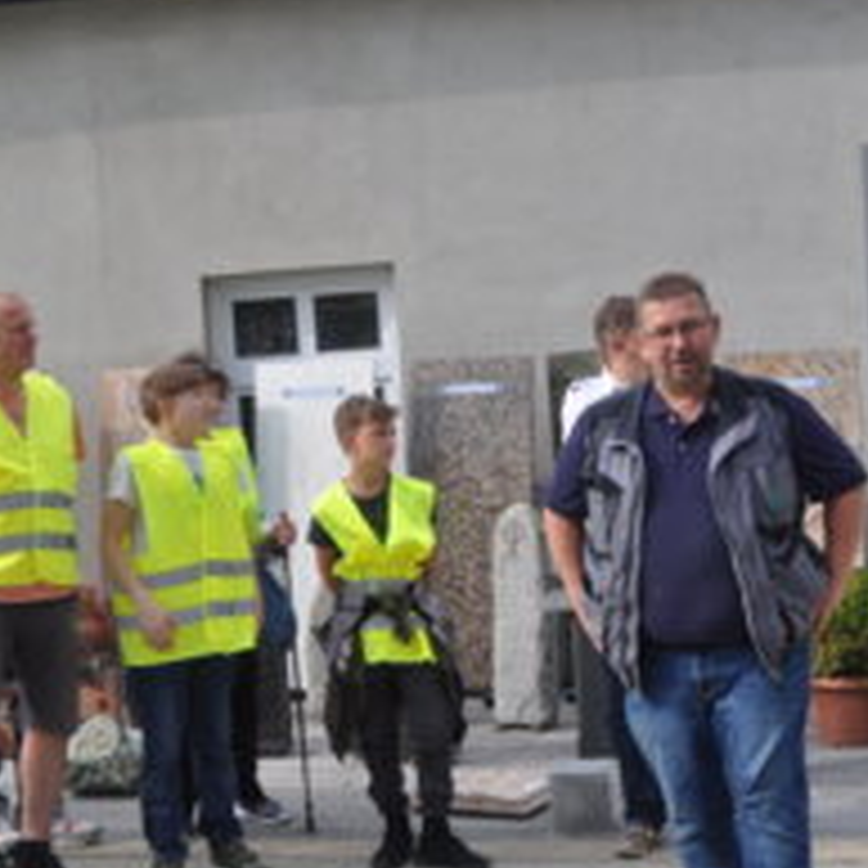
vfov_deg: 23.3
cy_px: 567
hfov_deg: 23.4
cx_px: 445
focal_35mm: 74
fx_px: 2099
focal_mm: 28
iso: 200
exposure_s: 1/320
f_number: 9
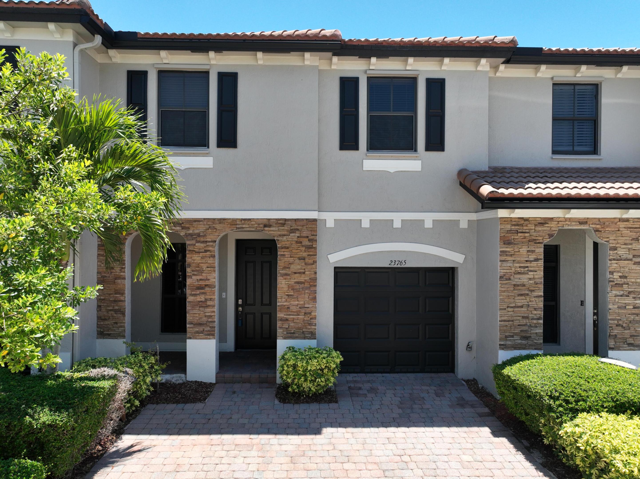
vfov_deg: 56.8
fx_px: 444
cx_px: 320
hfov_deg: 71.6
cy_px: 240
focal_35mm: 24
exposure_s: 1/1250
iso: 140
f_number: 2.8
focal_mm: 12.29
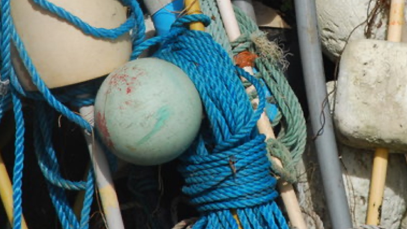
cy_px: 6
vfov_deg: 3.4
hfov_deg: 6.0
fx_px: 3873
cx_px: 307
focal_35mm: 359
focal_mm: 135
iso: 125
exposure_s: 1/250
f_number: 10
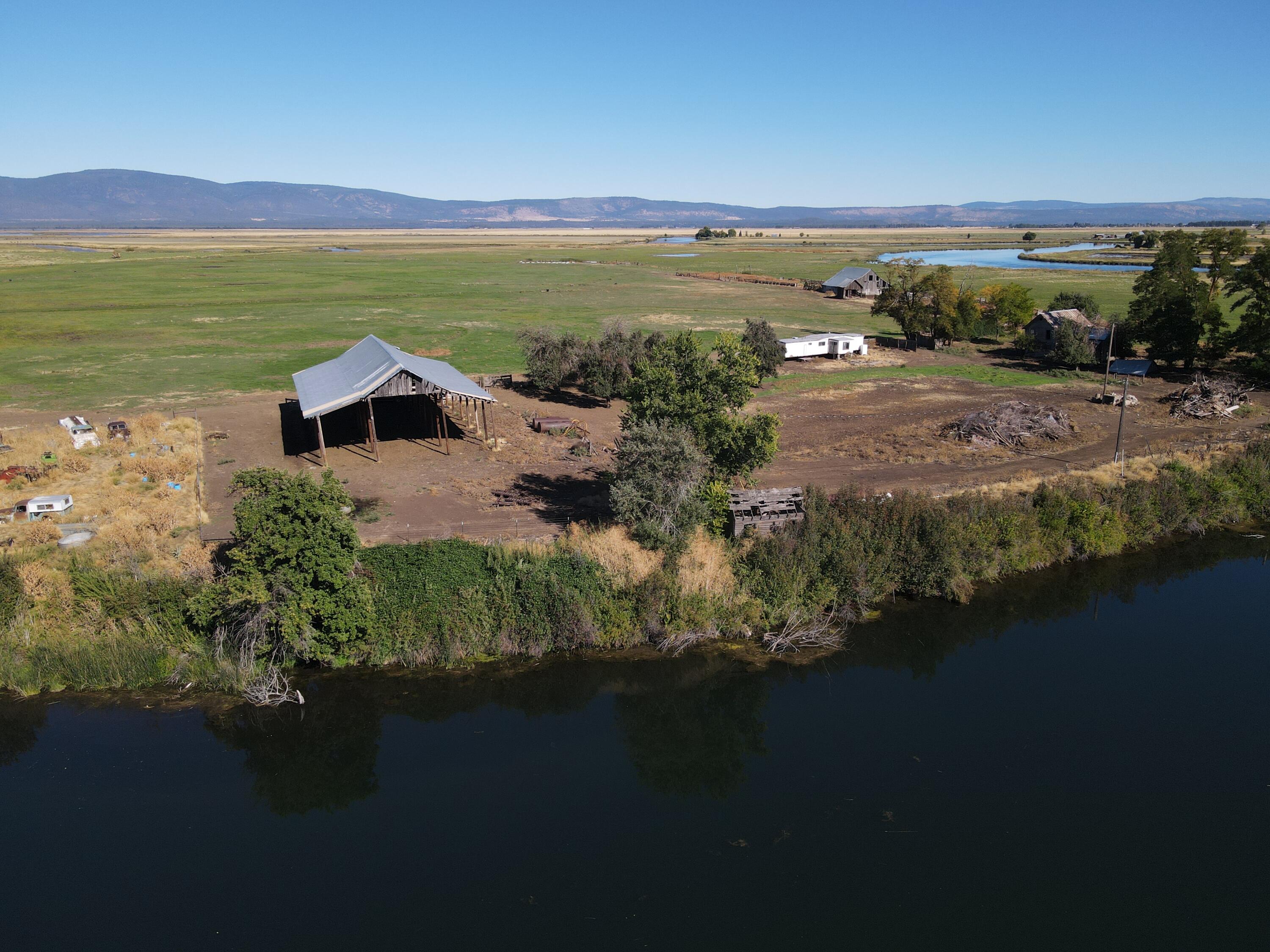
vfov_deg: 56.8
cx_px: 635
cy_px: 476
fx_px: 881
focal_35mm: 24
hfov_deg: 71.6
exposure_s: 1/725
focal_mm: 4.5
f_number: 2.8
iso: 100
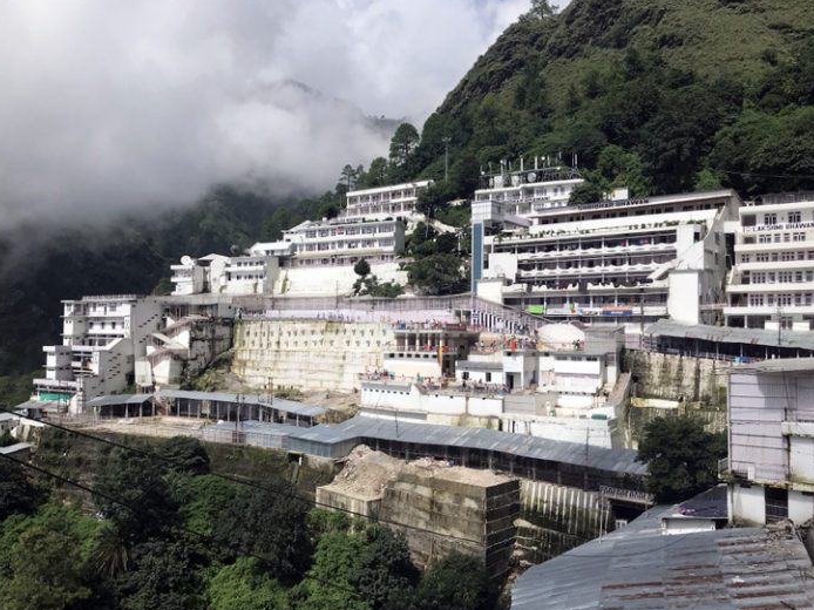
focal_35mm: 31
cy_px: 316
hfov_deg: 58.4
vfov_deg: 45.4
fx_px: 729
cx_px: 405
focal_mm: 3.99
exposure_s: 1/5051
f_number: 1.8
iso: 20
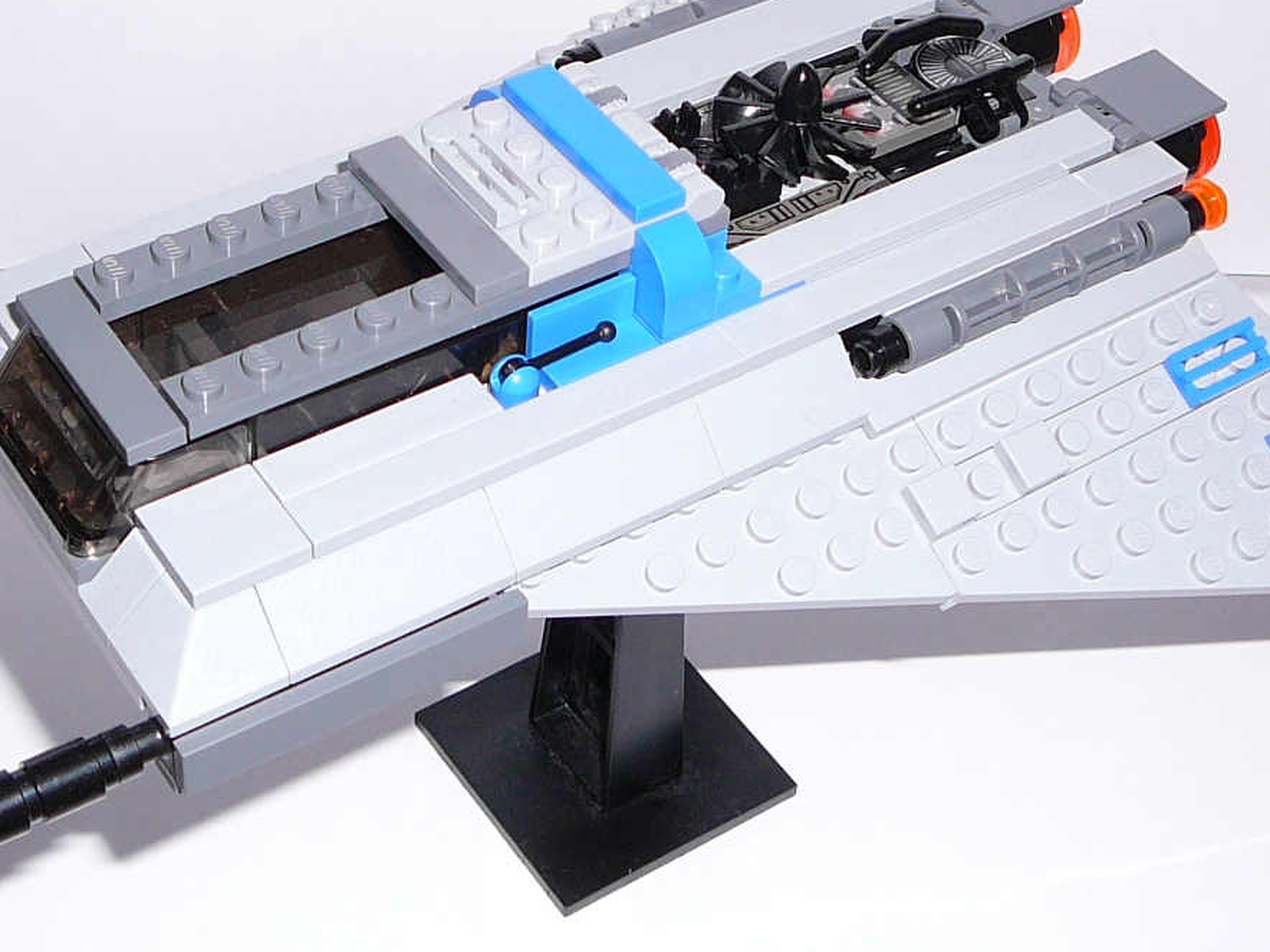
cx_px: 517
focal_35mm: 67
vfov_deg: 21.9
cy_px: 406
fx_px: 2458
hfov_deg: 28.9
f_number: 2.8
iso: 100
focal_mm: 5.2
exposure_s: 1/30
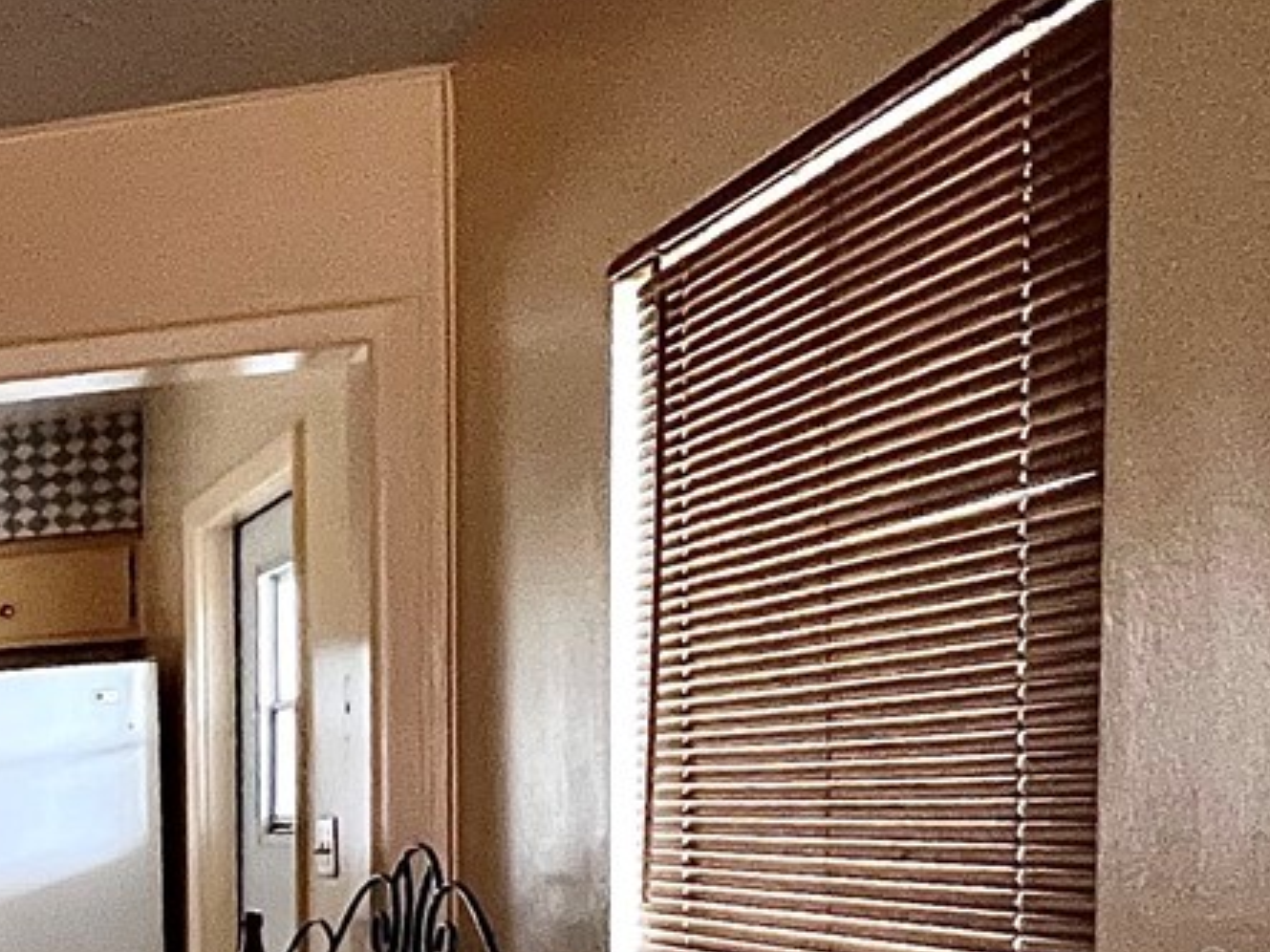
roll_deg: +3.0
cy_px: 966
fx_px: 1724
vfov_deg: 28.8
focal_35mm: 47
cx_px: -826
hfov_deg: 25.0
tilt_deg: -4.9
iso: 500
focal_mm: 1.57
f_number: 1.8
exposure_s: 1/60
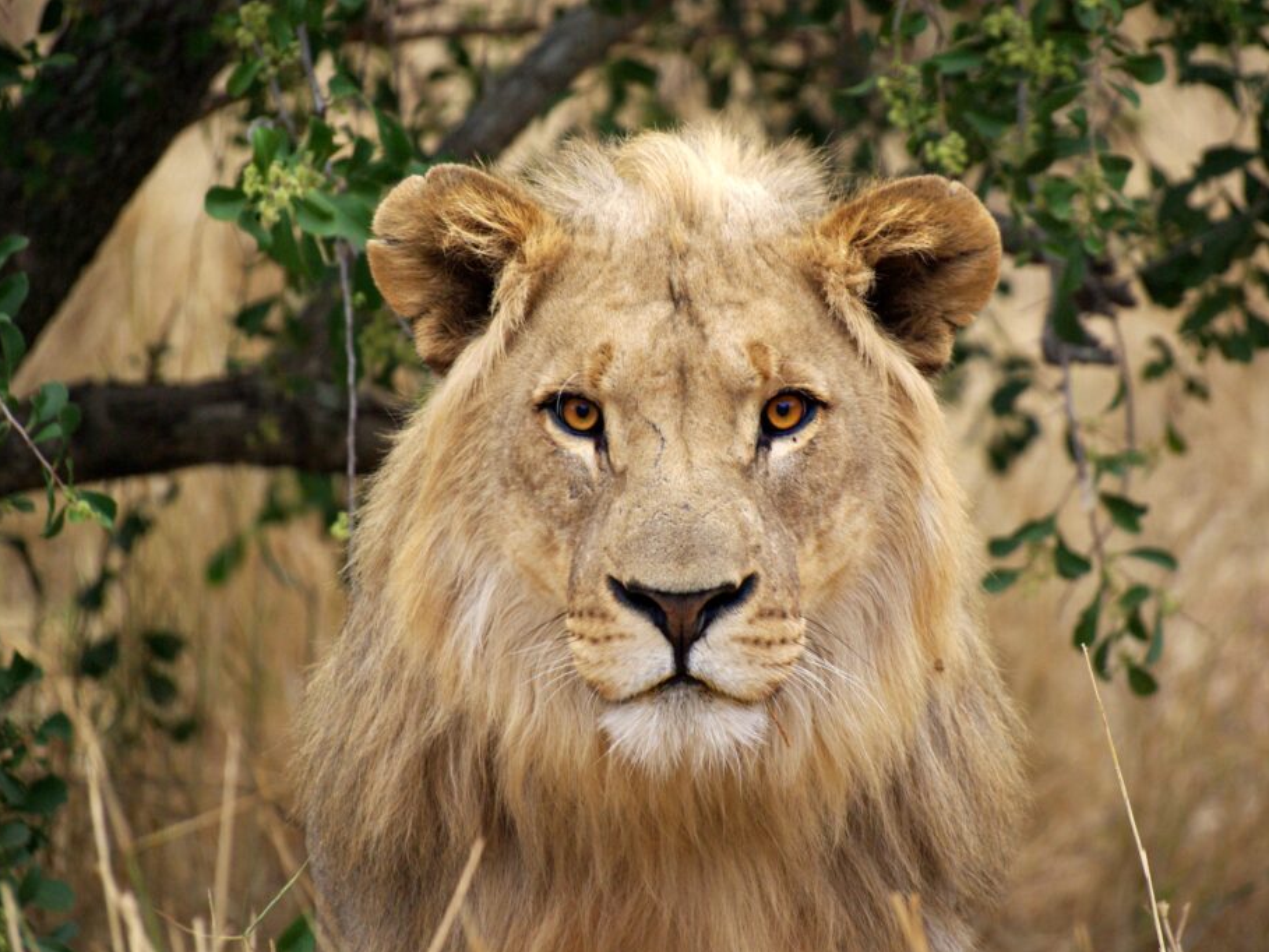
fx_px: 15509
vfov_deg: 3.5
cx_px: 688
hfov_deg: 4.7
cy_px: 477
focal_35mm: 423
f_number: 5.6
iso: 400
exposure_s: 1/90
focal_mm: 260
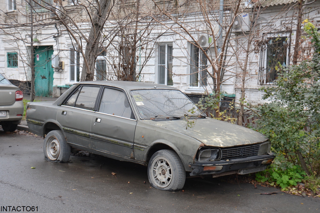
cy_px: 106
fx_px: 507
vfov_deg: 23.8
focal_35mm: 57
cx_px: 160
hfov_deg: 35.1
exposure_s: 1/125
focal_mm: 38
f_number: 5.6
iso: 400
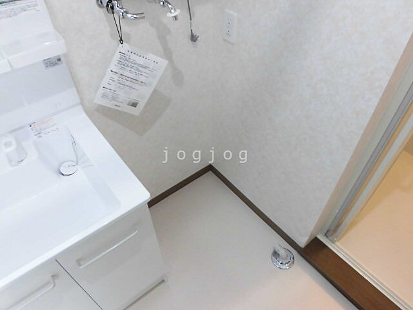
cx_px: 206
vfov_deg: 56.8
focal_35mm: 24
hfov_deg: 71.6
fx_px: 286
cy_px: 155
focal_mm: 4.3
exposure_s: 1/30
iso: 320
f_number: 3.1
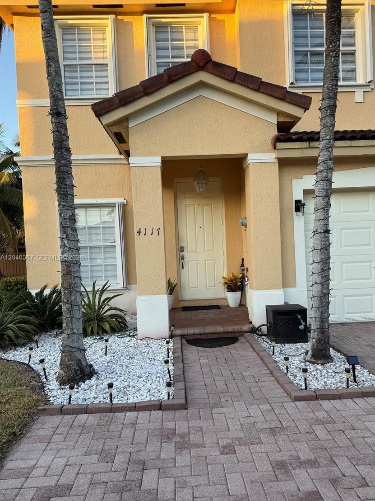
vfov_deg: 67.3
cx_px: 203
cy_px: 258
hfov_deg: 53.0
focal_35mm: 26
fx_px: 376
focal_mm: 6.76
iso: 80
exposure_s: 1/395
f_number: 1.78
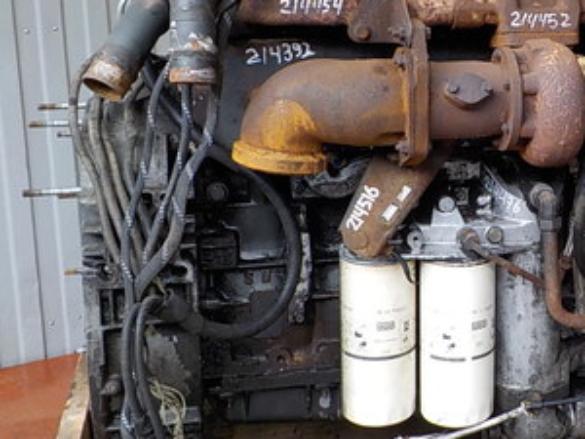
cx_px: 542
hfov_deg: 28.9
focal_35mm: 64
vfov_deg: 22.9
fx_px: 1082
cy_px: 162
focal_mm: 4.1
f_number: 3.3
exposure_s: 1/30
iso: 140
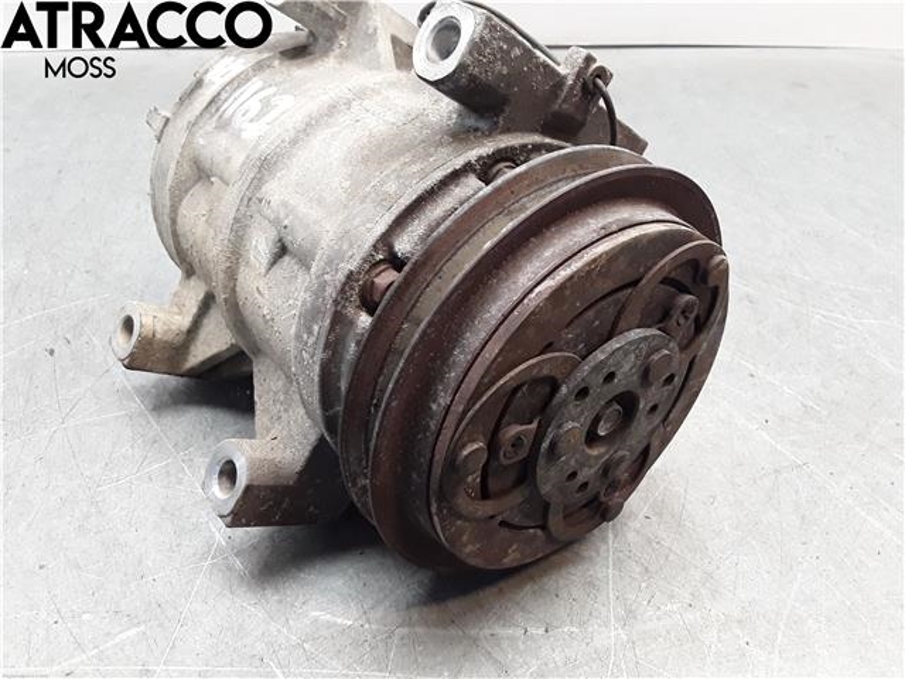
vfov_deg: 49.7
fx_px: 732
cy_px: 340
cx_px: 452
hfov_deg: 63.4
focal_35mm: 28
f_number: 1.9
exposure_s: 1/50
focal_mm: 2.91
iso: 80
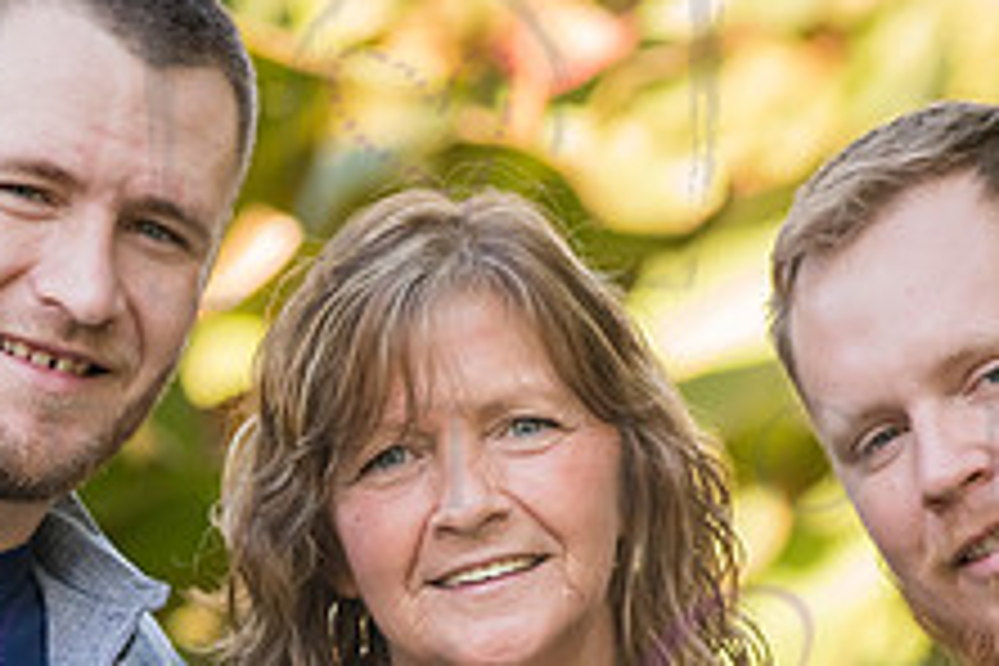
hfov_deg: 5.8
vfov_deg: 3.9
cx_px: 446
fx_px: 9795
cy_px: 677
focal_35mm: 353
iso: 800
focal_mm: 135
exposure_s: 1/500
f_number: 4
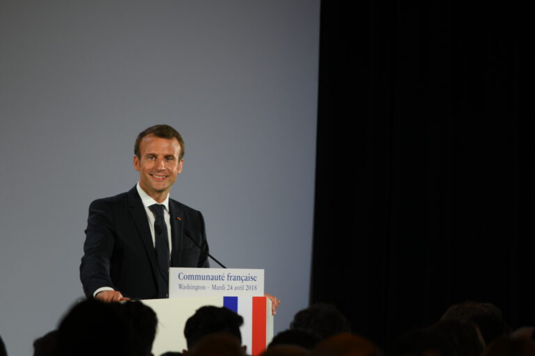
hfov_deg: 5.7
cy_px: 178
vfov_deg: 3.8
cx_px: 268
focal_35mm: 360
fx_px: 5350
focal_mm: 240
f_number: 5.3
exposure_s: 1/80
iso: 400
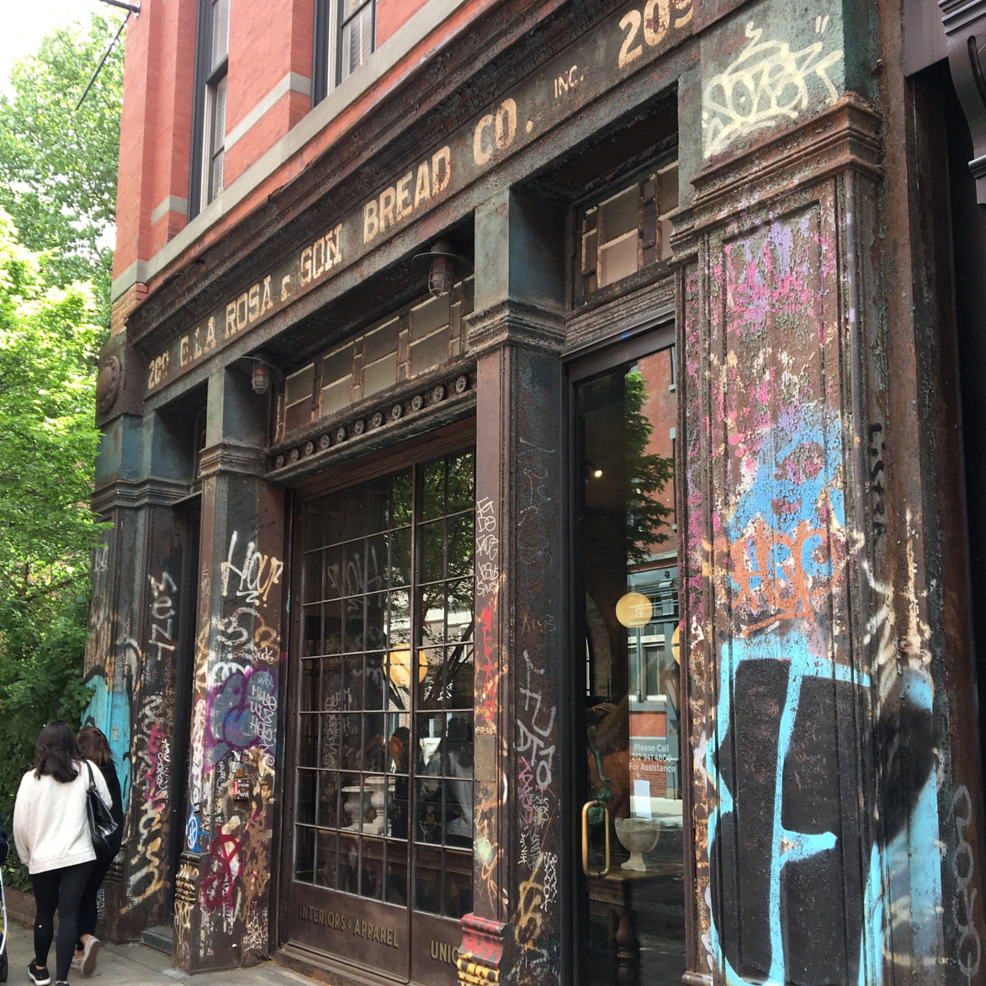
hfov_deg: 47.2
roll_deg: -0.9
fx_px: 1128
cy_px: 569
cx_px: 496
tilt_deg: +8.8
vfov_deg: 47.1
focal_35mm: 35
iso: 32
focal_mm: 4.15
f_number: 2.2
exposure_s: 1/120
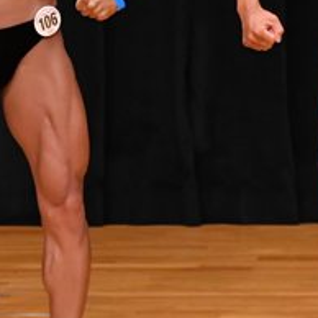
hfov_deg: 1.9
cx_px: 30
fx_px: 9531
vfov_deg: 1.9
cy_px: 8
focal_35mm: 917
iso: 3200
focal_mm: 180
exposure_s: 1/400
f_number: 5.6
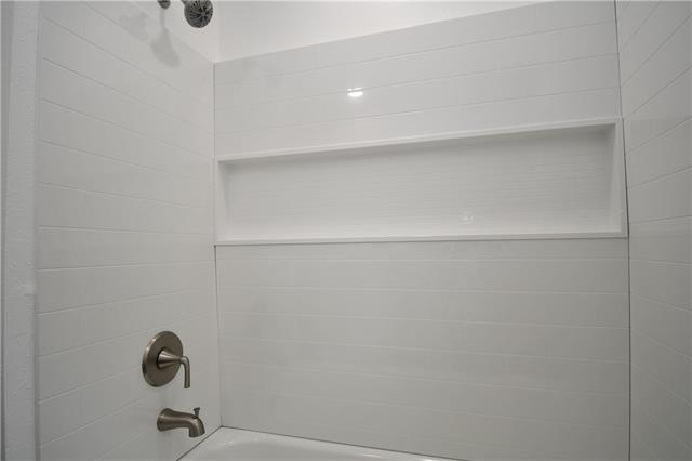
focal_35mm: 19
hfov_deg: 86.9
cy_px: 230
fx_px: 365
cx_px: 346
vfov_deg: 64.5
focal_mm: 13
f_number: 4.8
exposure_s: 1/80
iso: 200
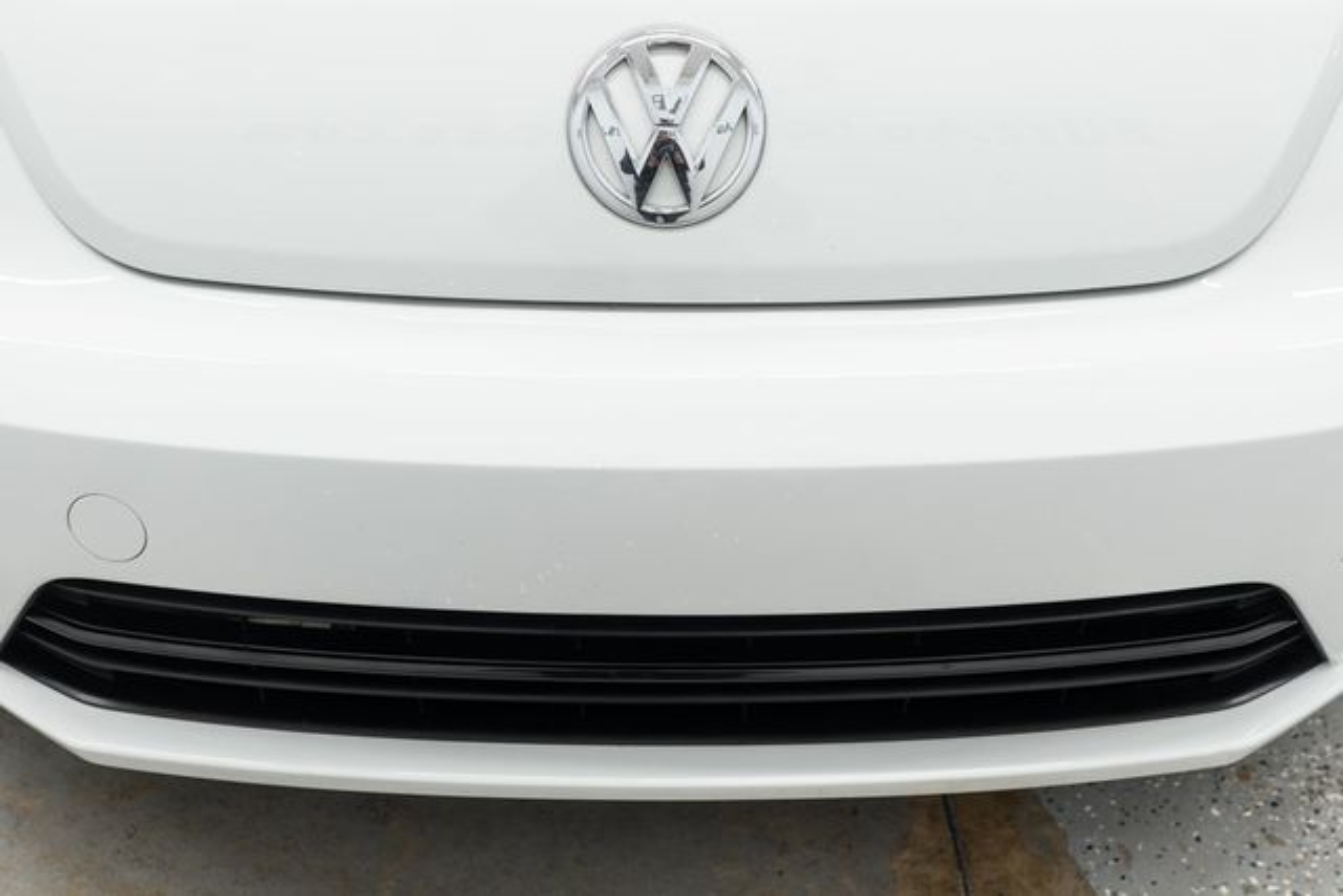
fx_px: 1567
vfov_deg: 31.9
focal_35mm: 42
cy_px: 448
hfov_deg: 46.4
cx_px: 672
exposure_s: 1/40
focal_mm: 28
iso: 250
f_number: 3.2
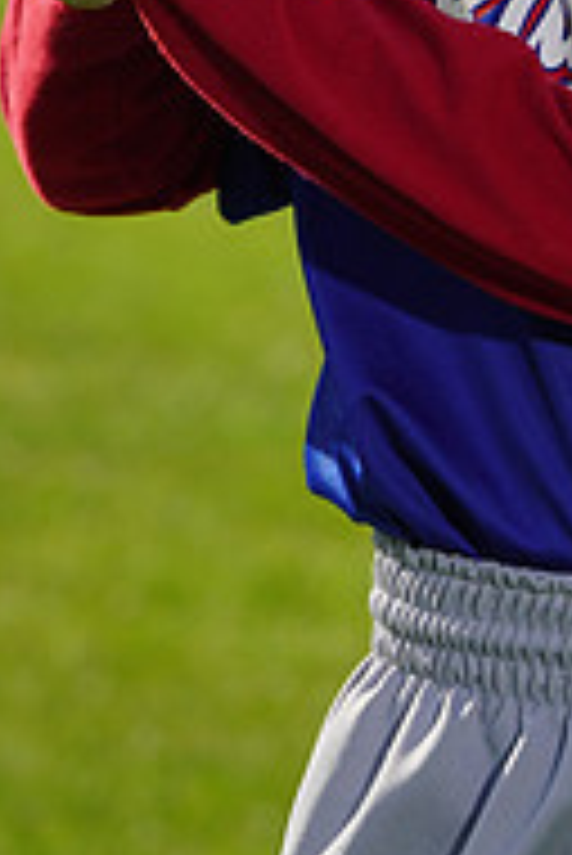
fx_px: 13726
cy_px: -310
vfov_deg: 3.6
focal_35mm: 577
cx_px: 669
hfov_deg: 2.4
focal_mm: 189
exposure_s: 1/250
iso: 100
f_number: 10
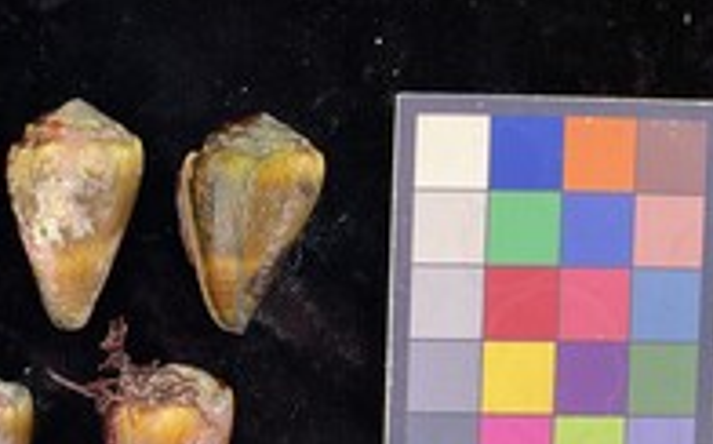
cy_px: 406
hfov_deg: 35.7
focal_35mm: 55
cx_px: 138
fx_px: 1068
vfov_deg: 22.9
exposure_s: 1/60
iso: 64
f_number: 1.8
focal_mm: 3
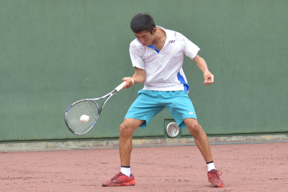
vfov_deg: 11.4
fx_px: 960
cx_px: 144
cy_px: 96
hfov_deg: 17.1
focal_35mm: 120
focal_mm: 80
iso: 1000
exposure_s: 1/2000
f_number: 4.5
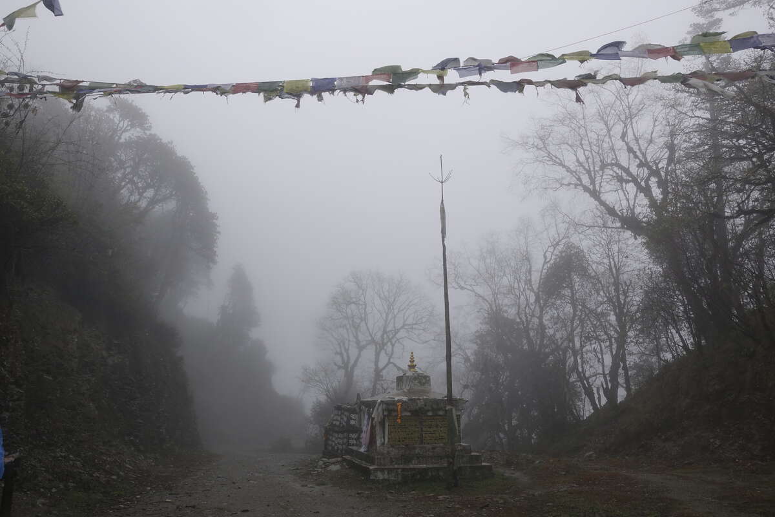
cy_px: 258
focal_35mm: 24
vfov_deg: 53.1
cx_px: 388
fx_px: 517
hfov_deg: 73.7
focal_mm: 8.8
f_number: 5.6
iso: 125
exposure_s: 1/250
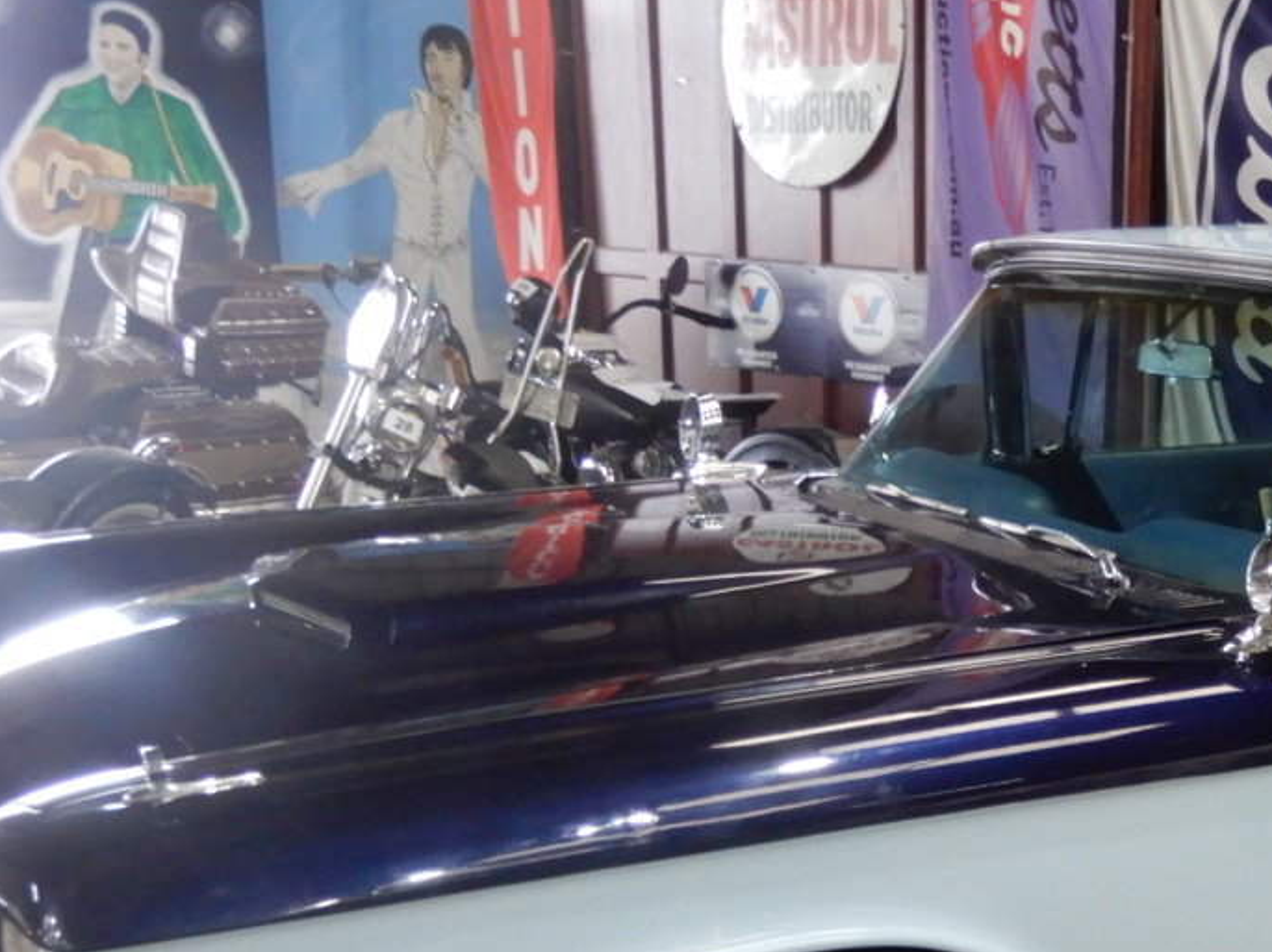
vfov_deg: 24.9
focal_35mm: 56
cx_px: 1120
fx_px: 2057
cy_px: 941
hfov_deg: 32.8
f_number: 3.4
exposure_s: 1/30
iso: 400
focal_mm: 4.3
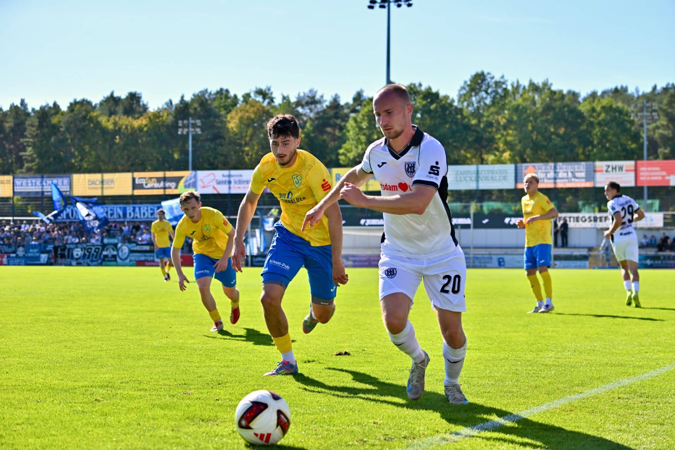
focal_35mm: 80
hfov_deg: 25.4
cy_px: 225
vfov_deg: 17.1
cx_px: 338
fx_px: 1500
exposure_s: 1/1600
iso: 250
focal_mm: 80
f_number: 4.5
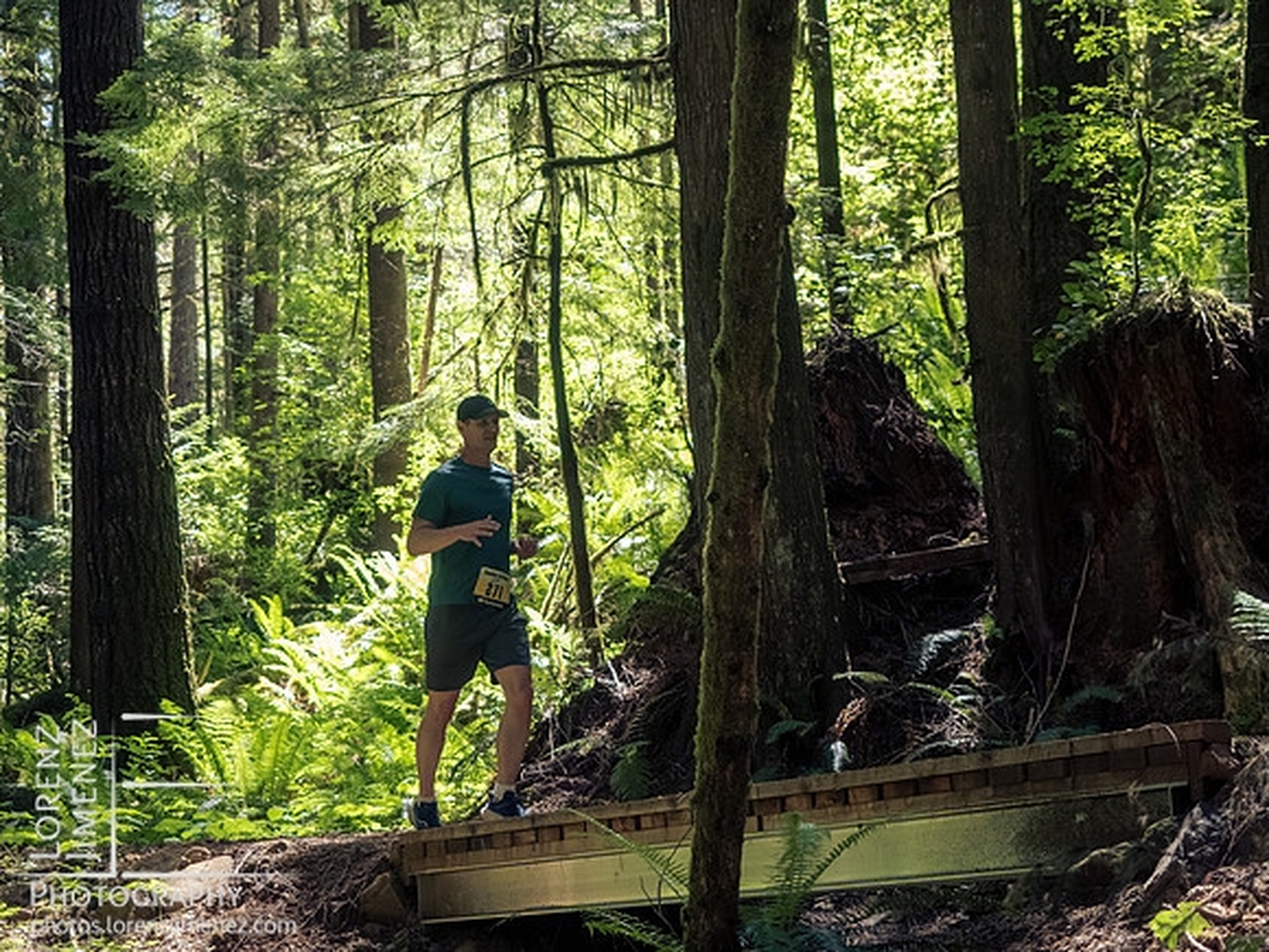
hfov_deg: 24.4
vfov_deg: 18.4
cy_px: 476
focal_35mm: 80
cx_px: 634
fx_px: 2933
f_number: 2.8
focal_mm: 40
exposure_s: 1/1000
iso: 1600
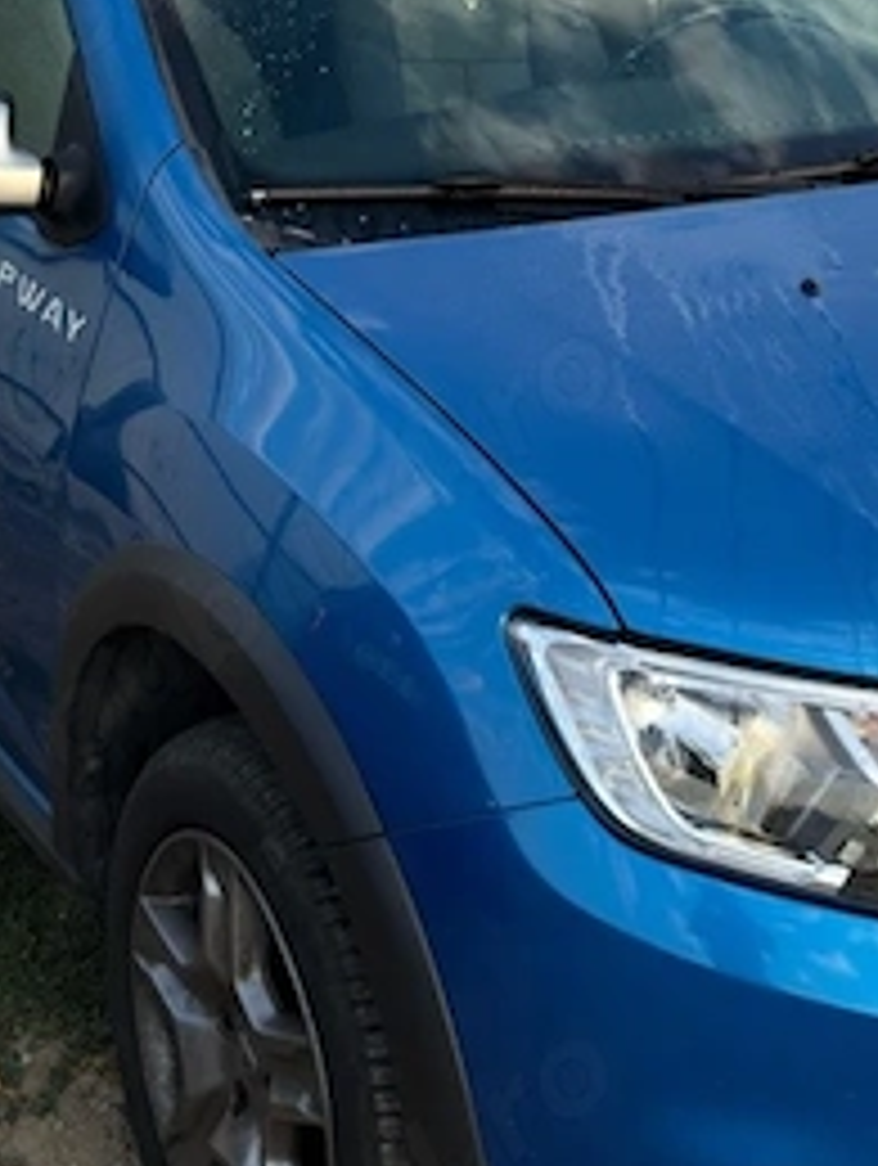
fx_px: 2496
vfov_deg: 24.8
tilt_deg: -6.2
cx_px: 500
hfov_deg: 19.9
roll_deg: -3.2
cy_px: -45
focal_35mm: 74
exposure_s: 1/1309
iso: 64
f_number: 1.78
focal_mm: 6.76
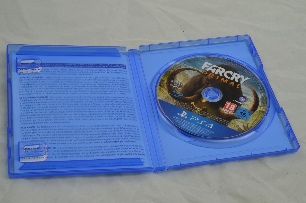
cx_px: 153
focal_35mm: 60
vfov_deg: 22.5
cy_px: 102
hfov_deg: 33.5
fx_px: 509
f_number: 20
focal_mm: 40
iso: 100
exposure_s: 1/2
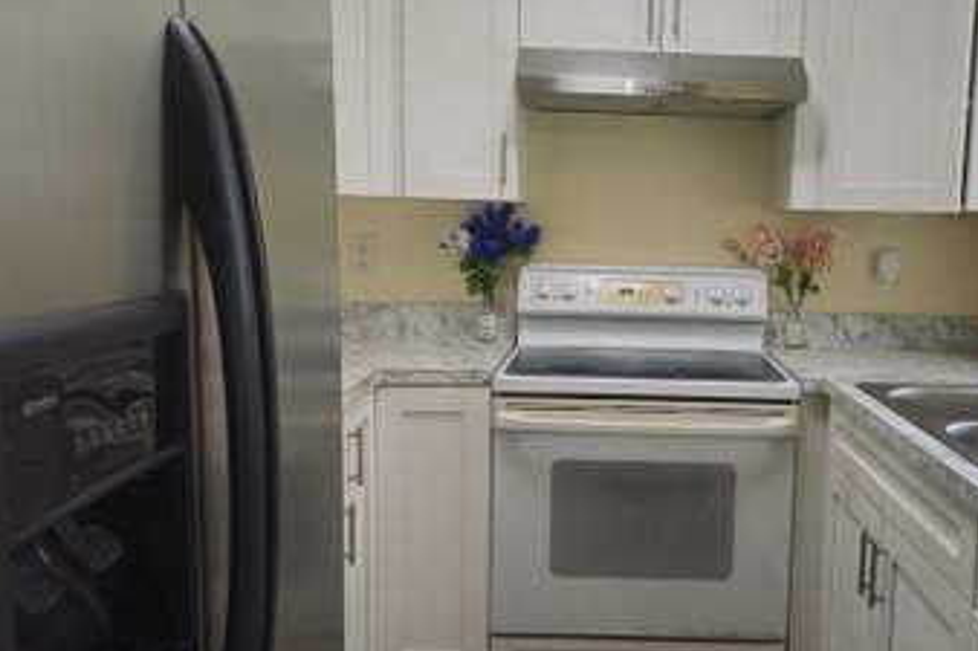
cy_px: 324
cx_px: 645
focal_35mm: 34
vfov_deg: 38.8
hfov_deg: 54.8
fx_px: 923
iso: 50
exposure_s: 1/127
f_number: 1.8
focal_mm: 5.4
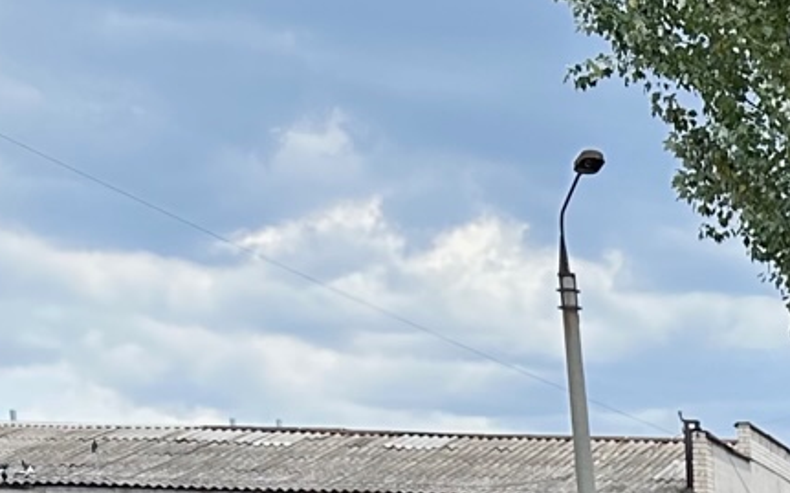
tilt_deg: -12.6
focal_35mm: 119
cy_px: 1323
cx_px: 1468
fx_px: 2561
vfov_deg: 9.4
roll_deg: -0.4
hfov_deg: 15.0
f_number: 1.78
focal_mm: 6.86
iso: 80
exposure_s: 1/1095
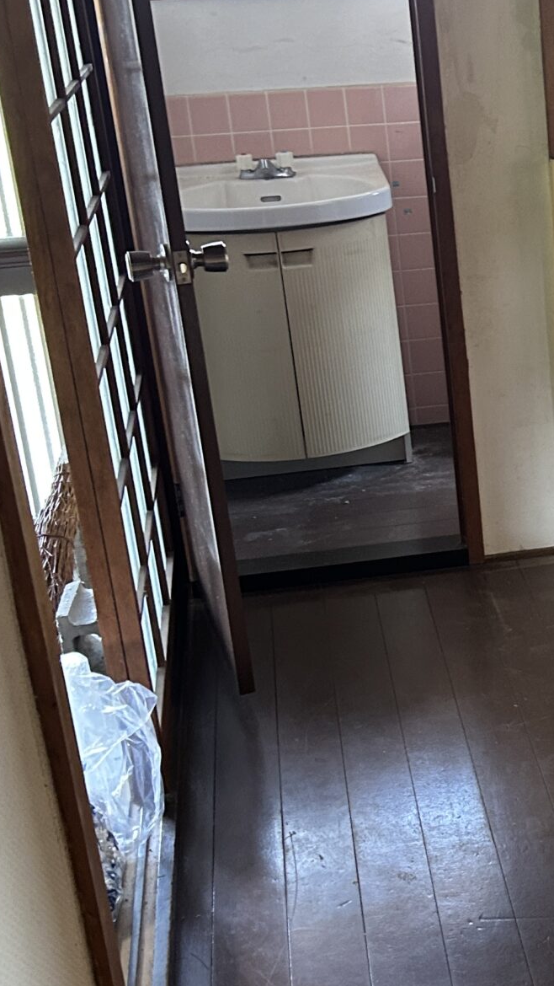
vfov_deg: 33.8
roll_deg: +1.0
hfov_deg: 18.2
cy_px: 518
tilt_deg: -22.0
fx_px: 1619
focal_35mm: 62
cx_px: 706
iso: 250
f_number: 1.5
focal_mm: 5.7
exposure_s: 1/60
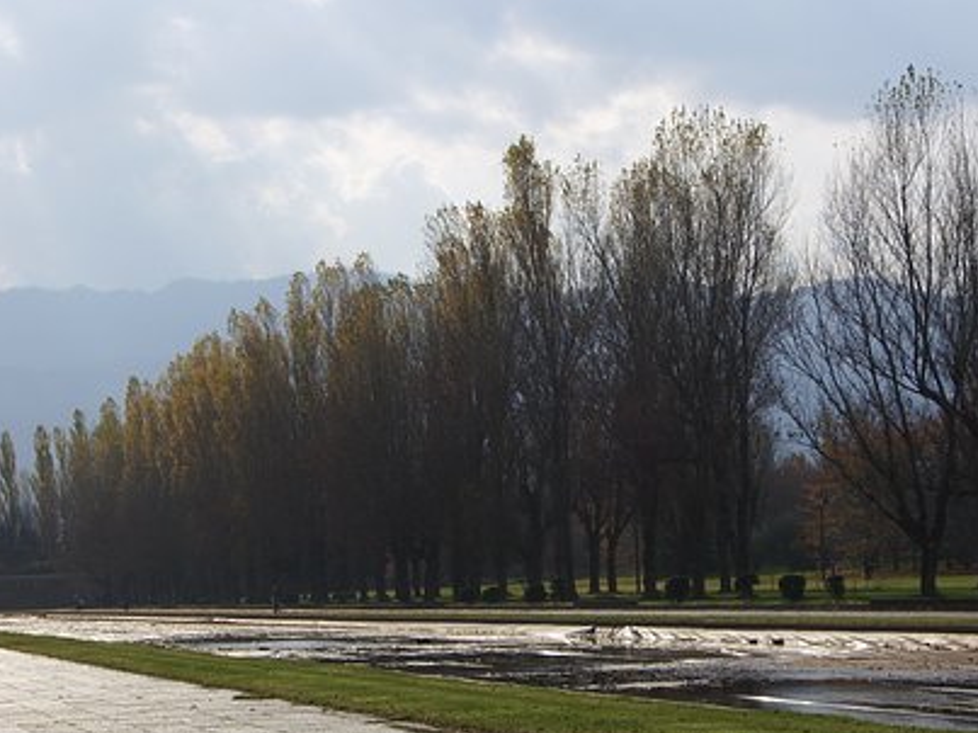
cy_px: 381
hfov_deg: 17.4
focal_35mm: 113
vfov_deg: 13.1
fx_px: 3192
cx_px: 599
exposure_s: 1/250
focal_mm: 14.6
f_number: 7
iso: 50
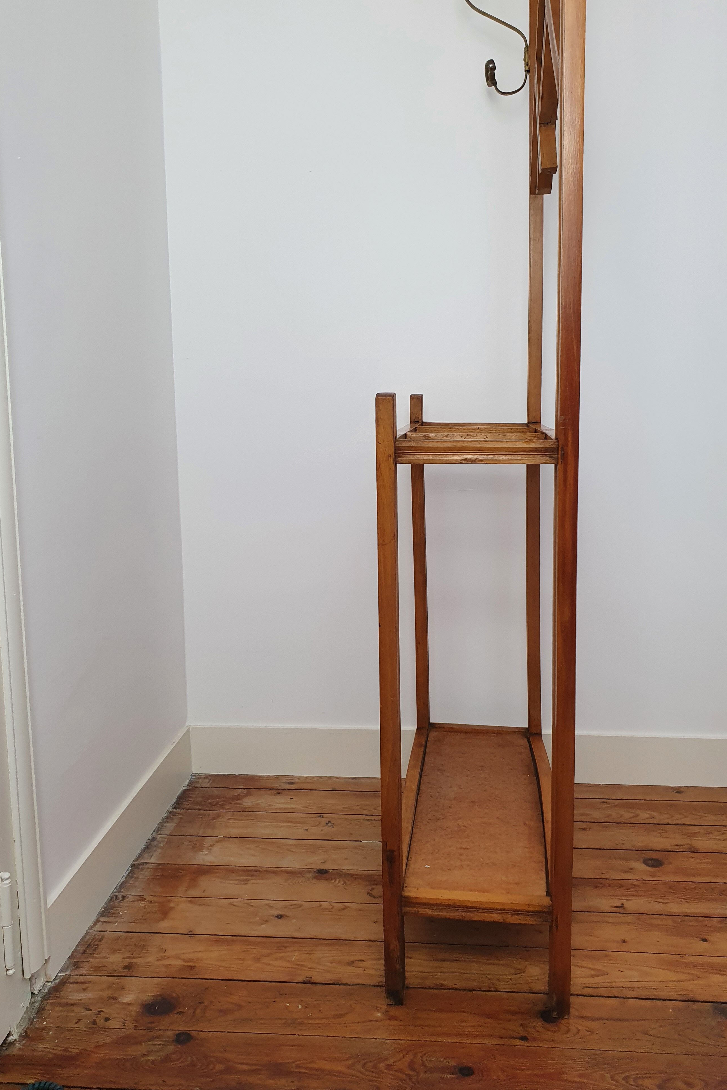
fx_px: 848
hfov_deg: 46.4
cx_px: 380
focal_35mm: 28
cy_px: 546
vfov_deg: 65.5
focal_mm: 4.32
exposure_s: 1/100
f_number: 2.4
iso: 160
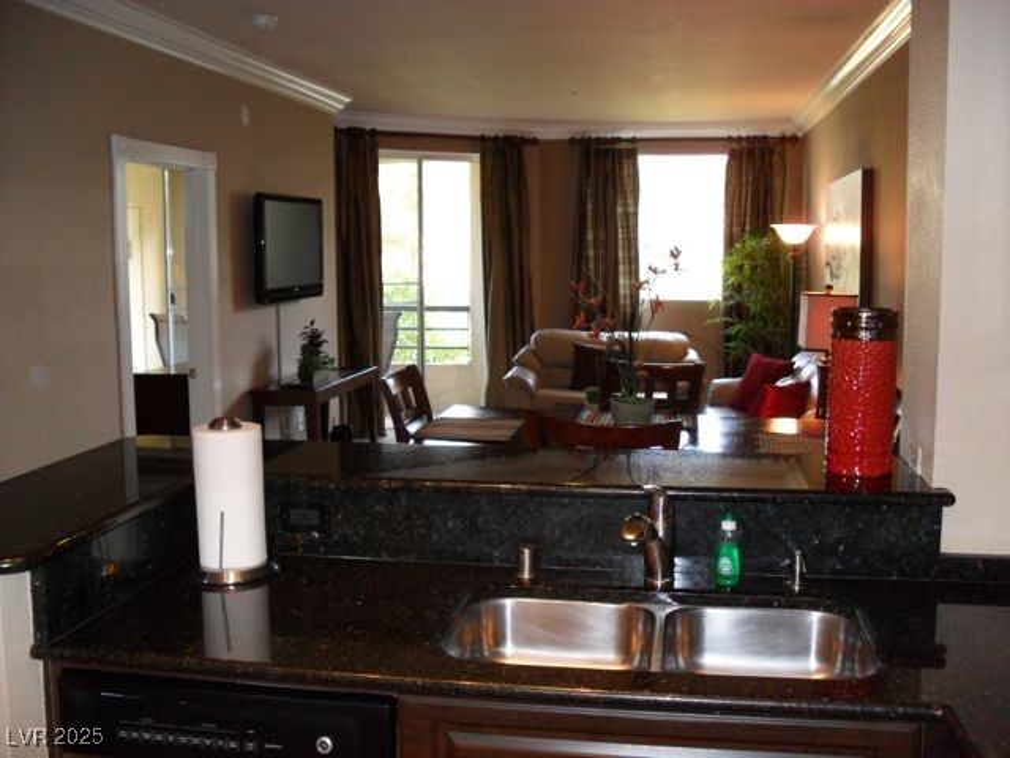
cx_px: 505
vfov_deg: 40.7
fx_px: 1021
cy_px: 379
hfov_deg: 52.6
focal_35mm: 35
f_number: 3
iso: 200
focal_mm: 6.3
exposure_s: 1/45
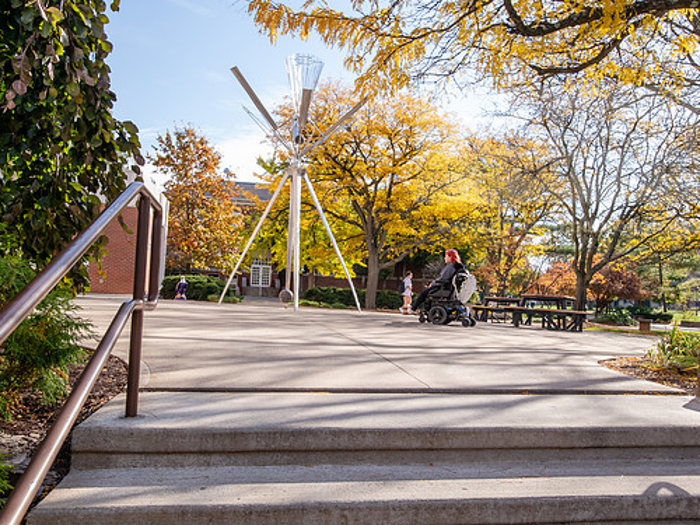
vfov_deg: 48.2
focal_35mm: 29
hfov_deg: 61.6
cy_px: 256
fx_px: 586
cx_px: 374
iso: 320
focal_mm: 26
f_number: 10
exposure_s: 1/200
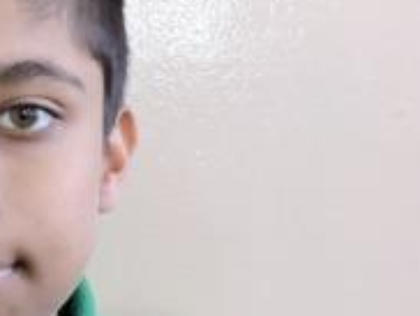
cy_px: 224
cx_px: -62
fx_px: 1045
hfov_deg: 21.4
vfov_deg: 17.1
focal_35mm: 86
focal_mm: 6.2
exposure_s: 1/13
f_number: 3.3
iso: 400
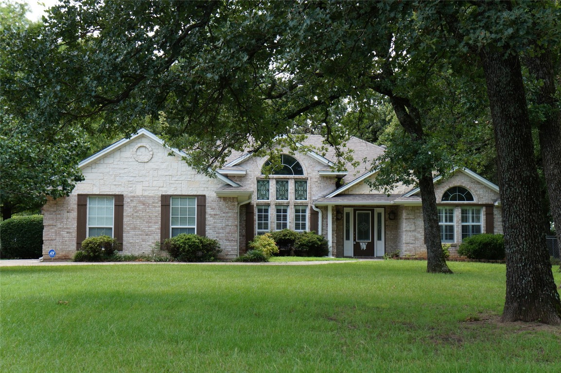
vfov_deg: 24.4
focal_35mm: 56
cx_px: 280
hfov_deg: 36.0
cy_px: 186
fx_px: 864
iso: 100
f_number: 6.3
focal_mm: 37
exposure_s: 1/80
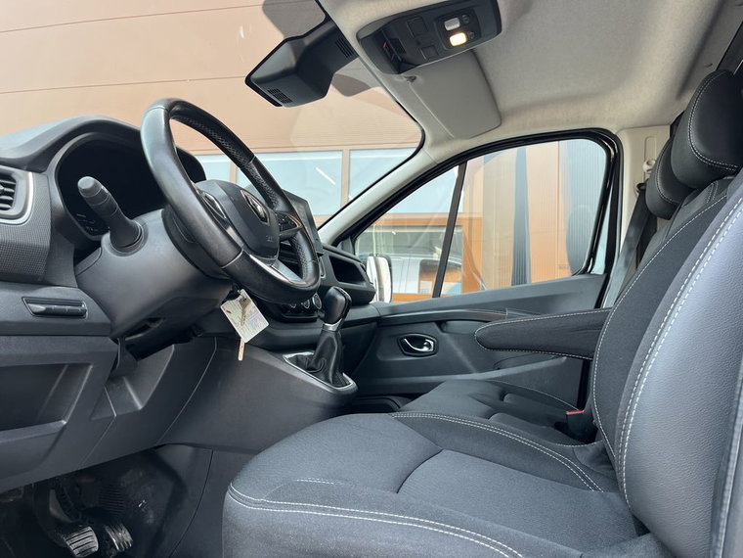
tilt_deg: +5.1
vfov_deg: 53.1
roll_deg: -2.9
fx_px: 558
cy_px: 279
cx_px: 372
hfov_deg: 67.3
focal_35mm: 26
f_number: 1.6
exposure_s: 1/122
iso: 64
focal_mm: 5.1
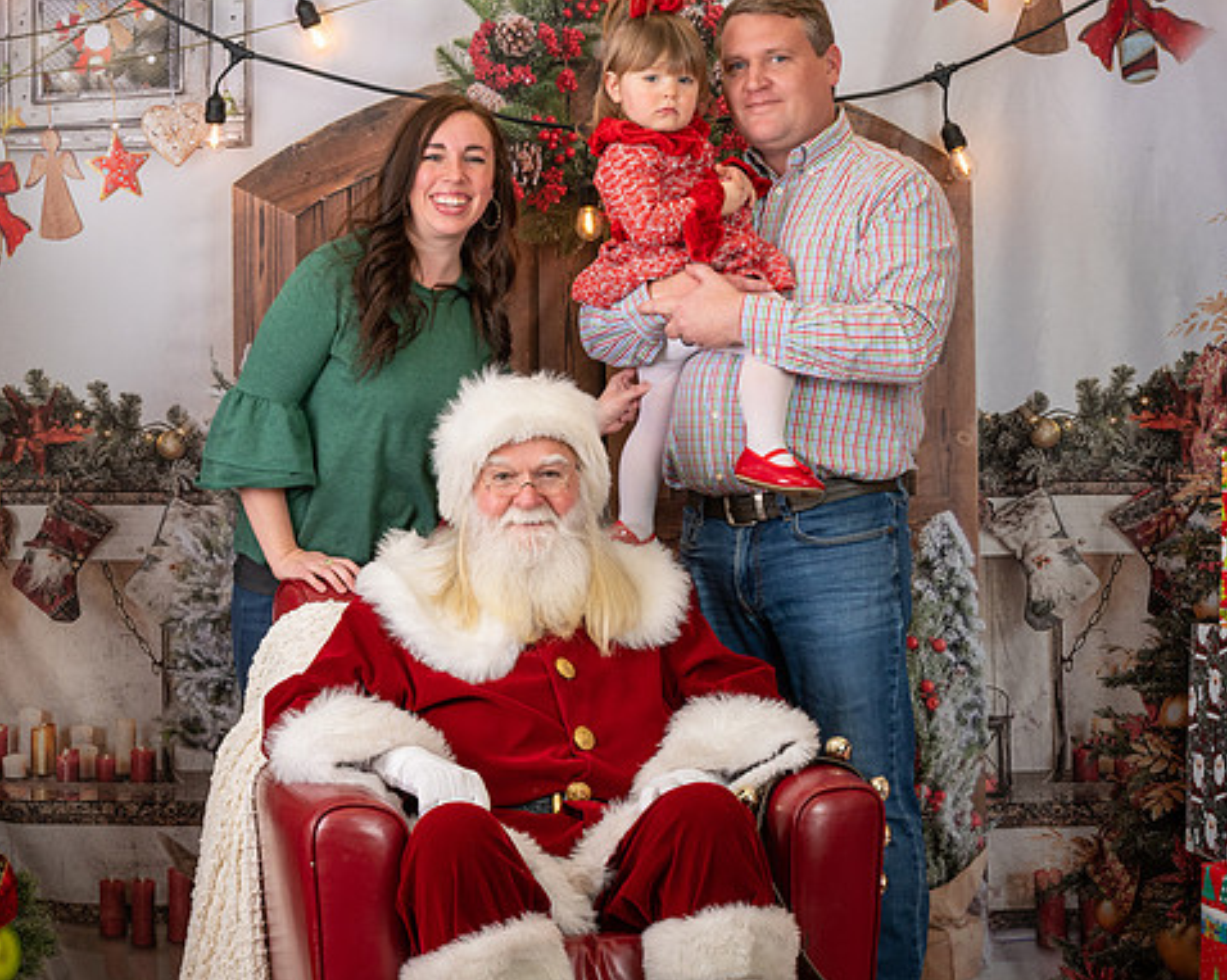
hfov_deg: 21.6
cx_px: 386
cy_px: 460
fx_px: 3194
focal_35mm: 88
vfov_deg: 17.5
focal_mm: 50
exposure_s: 1/100
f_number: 9
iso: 100
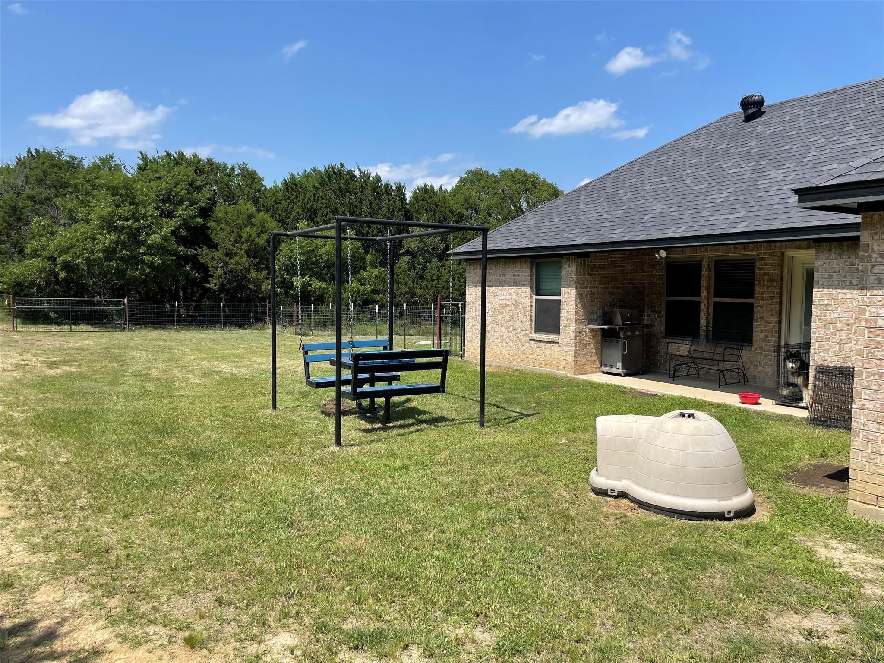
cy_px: 332
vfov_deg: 53.1
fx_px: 664
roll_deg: +0.3
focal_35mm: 26
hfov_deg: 67.3
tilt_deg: -4.1
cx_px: 442
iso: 32
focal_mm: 4.2
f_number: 1.6
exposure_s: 1/3300
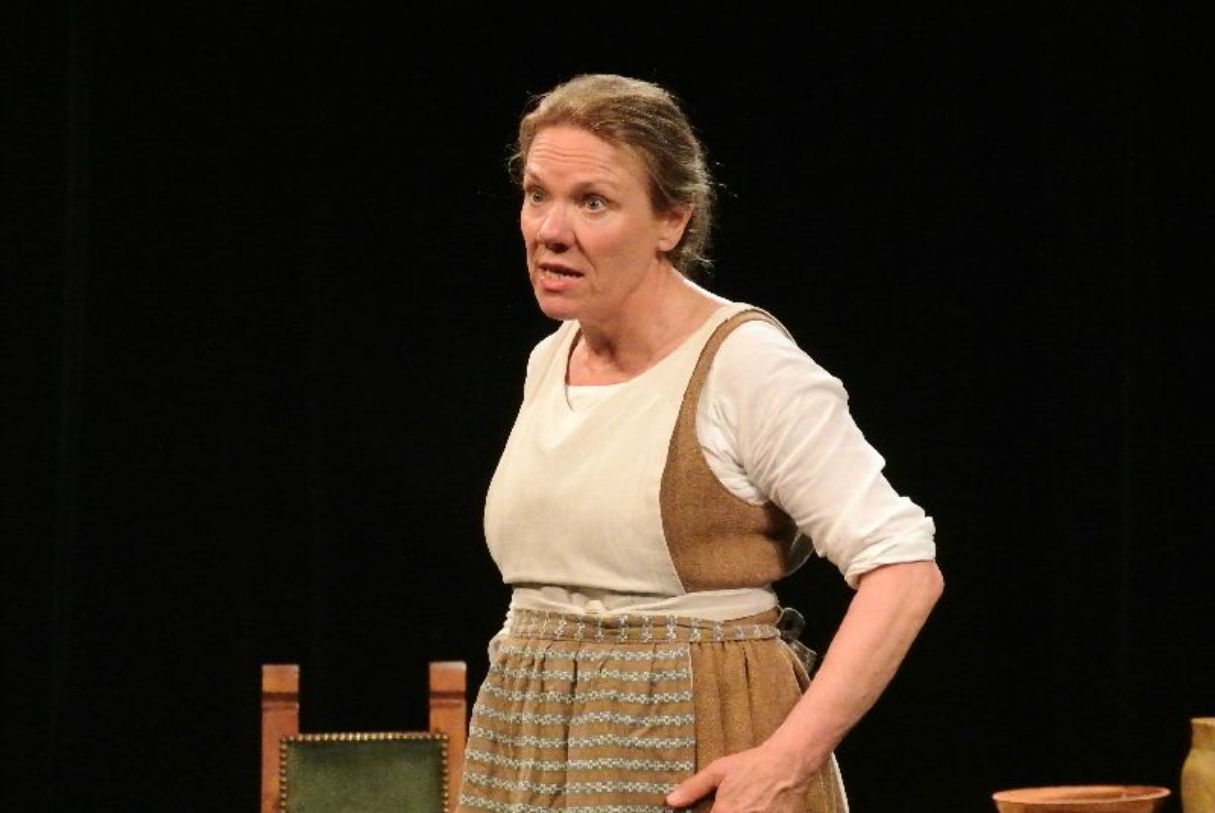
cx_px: 608
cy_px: 406
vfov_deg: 6.6
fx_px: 7026
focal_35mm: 208
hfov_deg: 9.9
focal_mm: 77.1
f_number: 4.8
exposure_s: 1/100
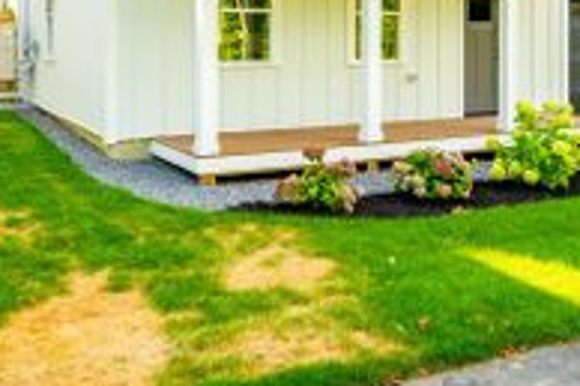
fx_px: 789
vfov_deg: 26.5
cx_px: 353
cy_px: 31
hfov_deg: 40.2
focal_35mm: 49
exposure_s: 1/60
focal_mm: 19
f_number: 9
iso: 50
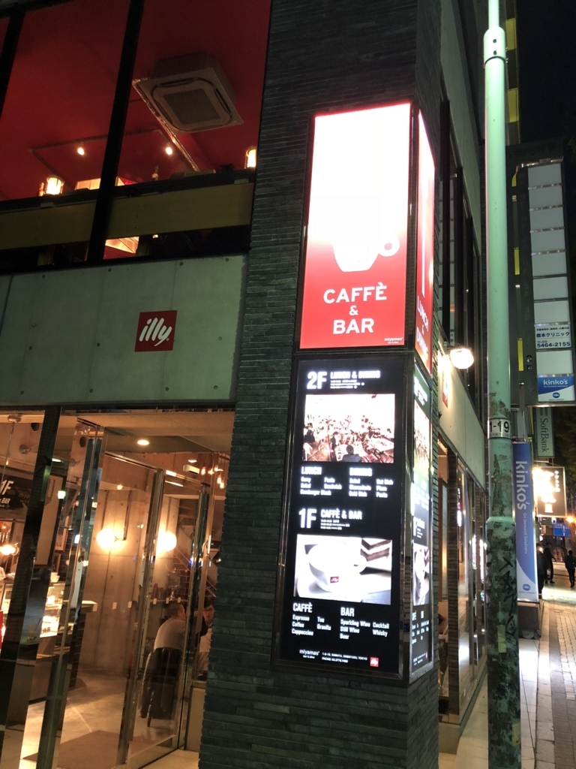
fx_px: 621
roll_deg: -3.0
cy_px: 384
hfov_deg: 49.7
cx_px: 288
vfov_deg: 63.4
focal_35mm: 28
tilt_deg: +17.6
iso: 100
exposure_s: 1/4
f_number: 1.8
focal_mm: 3.99
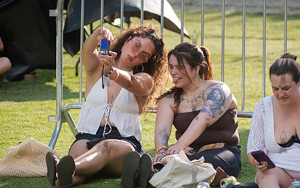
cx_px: 169
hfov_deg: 6.1
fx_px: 2805
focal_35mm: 343
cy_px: 88
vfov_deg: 3.8
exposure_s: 1/1250
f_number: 4
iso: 500
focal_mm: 200
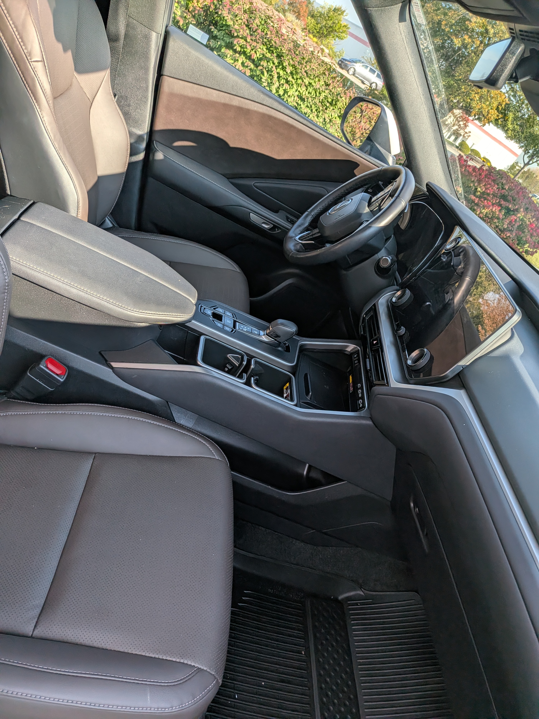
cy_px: 360
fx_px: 498
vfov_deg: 71.6
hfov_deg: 56.8
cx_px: 270
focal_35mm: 24
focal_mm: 4.53
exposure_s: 1/471
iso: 33
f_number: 1.7
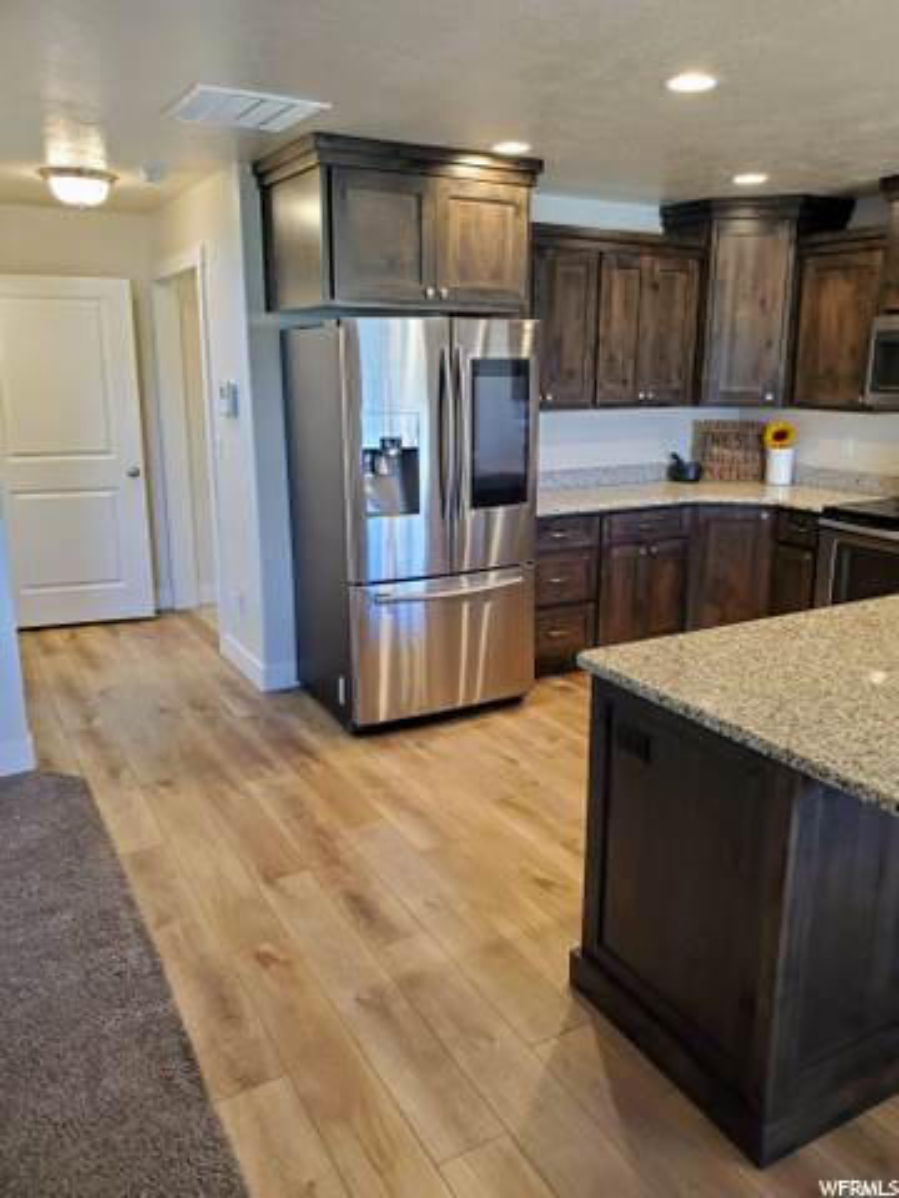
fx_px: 900
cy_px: 599
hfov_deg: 53.1
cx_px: 450
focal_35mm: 26
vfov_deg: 67.3
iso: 250
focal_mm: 4.3
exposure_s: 1/59
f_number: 2.4
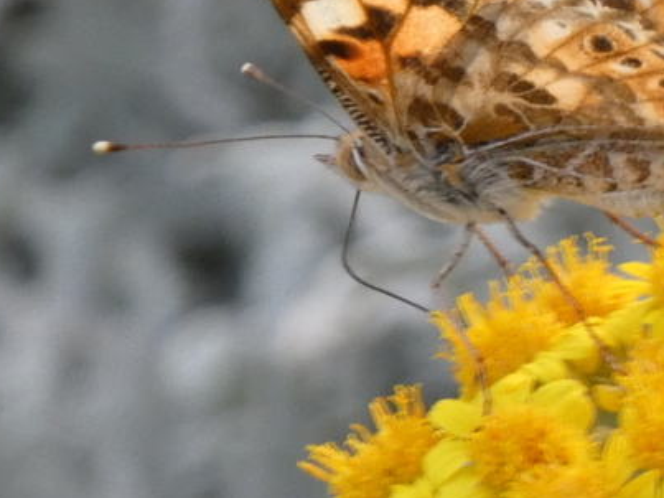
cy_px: 152
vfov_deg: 1.0
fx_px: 27633
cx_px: 683
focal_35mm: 1441
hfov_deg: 1.4
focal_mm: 121.9
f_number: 5.6
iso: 400
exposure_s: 1/100
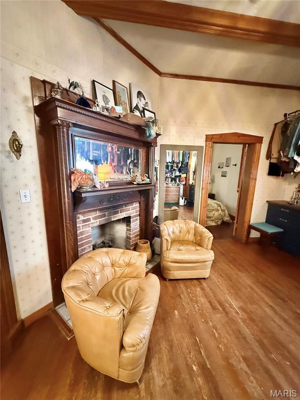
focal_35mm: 14
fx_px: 162
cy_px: 200
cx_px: 150
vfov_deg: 102.1
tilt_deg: -10.2
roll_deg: -1.7
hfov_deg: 85.7
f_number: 2.2
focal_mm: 2.22
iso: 1250
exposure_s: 1/40
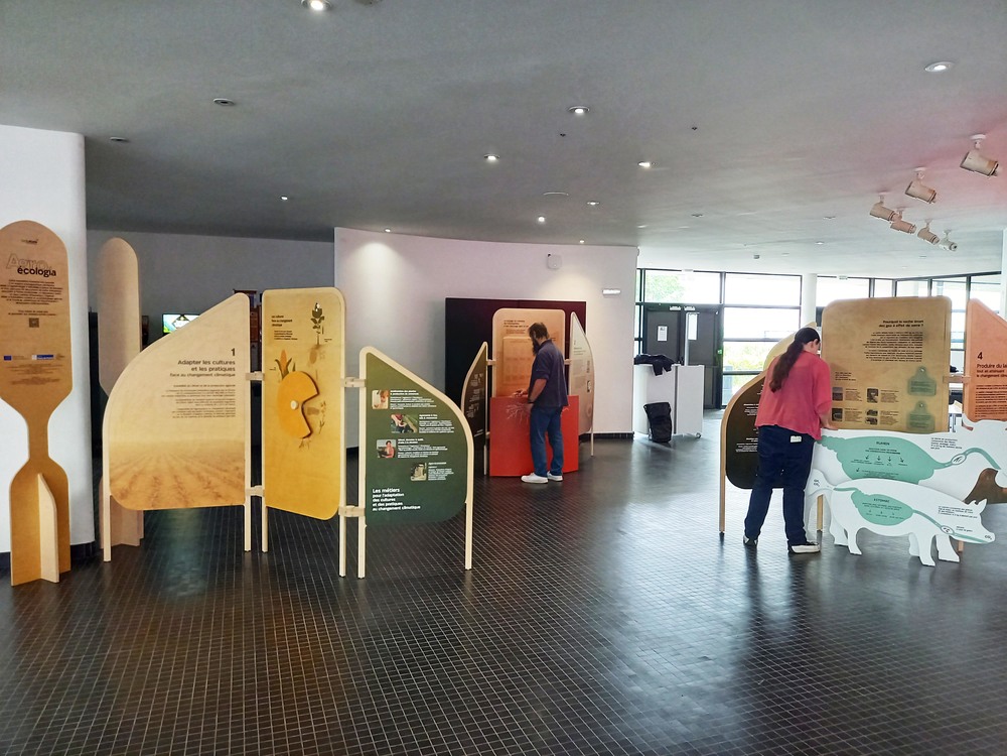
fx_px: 727
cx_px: 504
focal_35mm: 25
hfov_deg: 69.4
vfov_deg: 54.9
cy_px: 378
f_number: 1.8
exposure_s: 1/33
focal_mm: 4.65
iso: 320
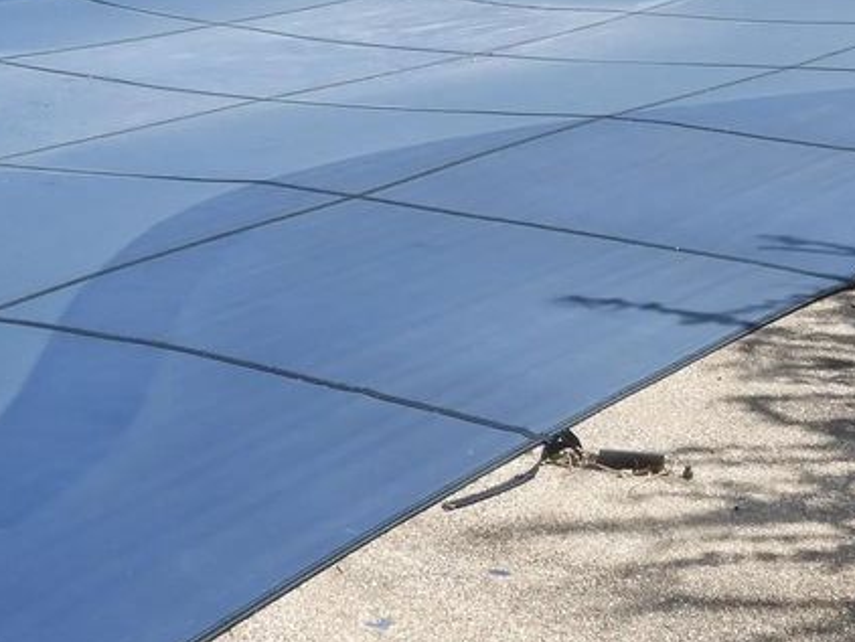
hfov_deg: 24.4
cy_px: 69
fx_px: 1977
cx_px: 379
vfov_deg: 18.2
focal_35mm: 80
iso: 100
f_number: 3.2
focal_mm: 5.9
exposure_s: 1/1000
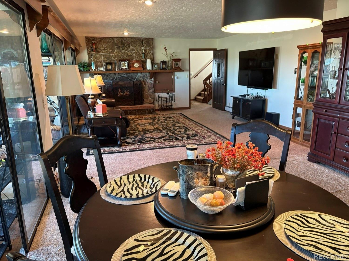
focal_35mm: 26
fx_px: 262
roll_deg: +0.5
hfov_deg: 67.3
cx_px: 174
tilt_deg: -13.5
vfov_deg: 53.1
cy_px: 130
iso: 200
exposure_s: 1/60
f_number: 1.6
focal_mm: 5.96
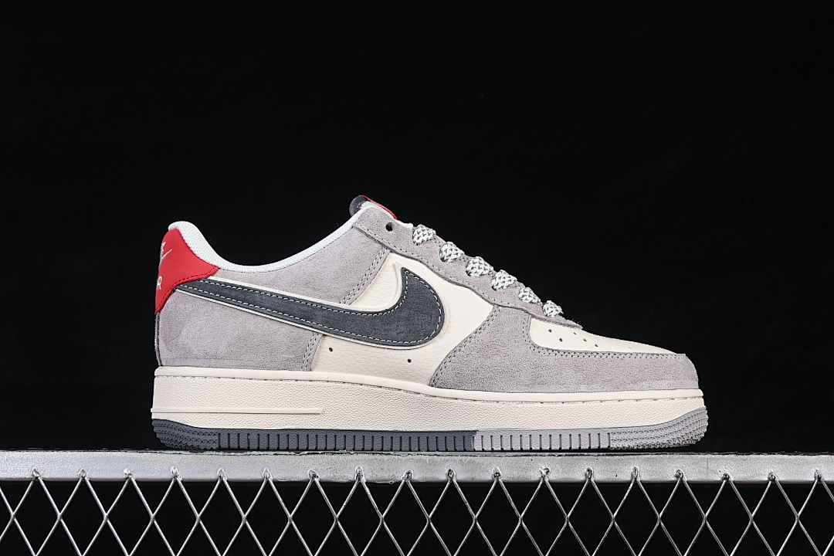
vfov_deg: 18.2
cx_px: 417
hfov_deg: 27.0
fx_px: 1737
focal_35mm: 75
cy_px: 278
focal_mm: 50
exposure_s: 1/80
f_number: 8
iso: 160
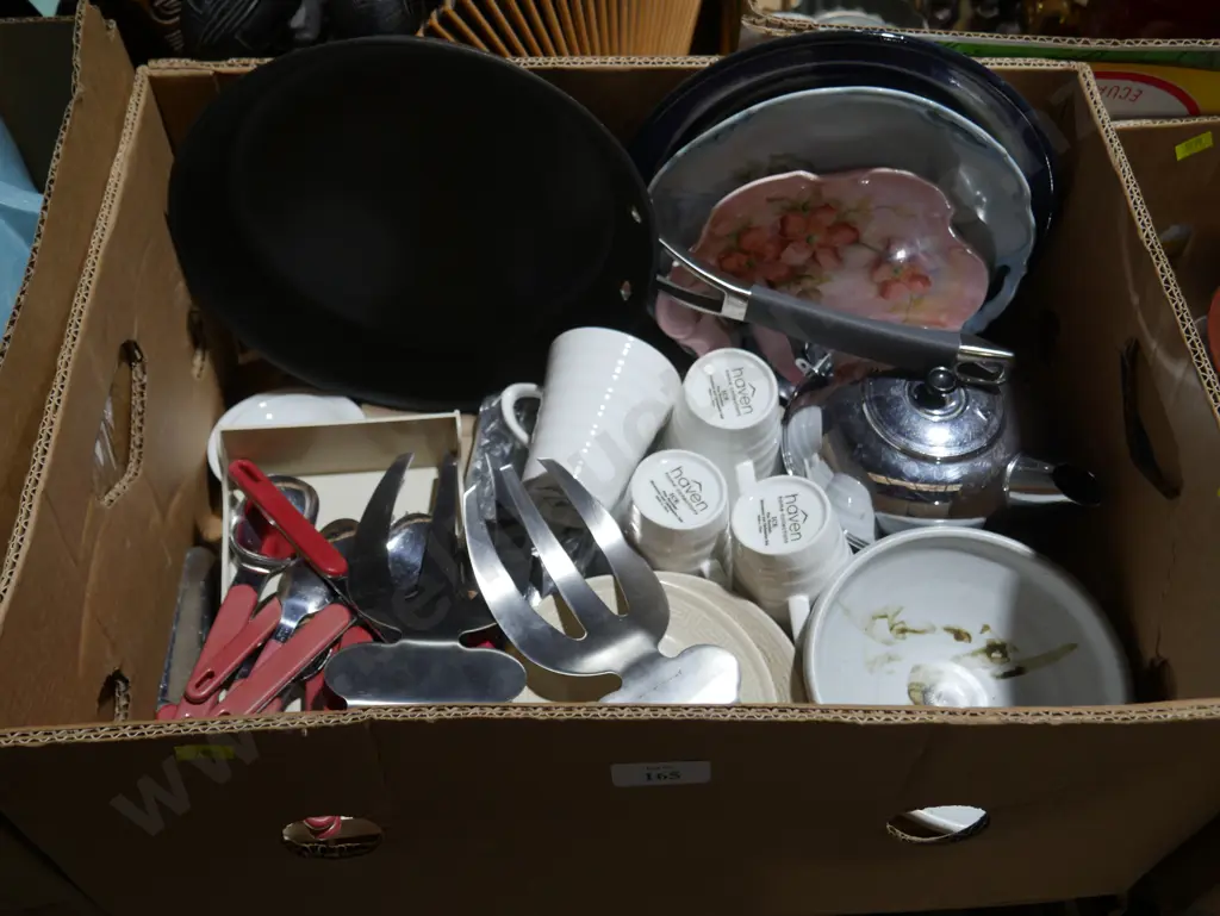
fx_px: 1199
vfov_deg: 41.8
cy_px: 458
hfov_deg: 53.9
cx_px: 610
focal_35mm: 34
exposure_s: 1/80
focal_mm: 17
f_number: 4
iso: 200
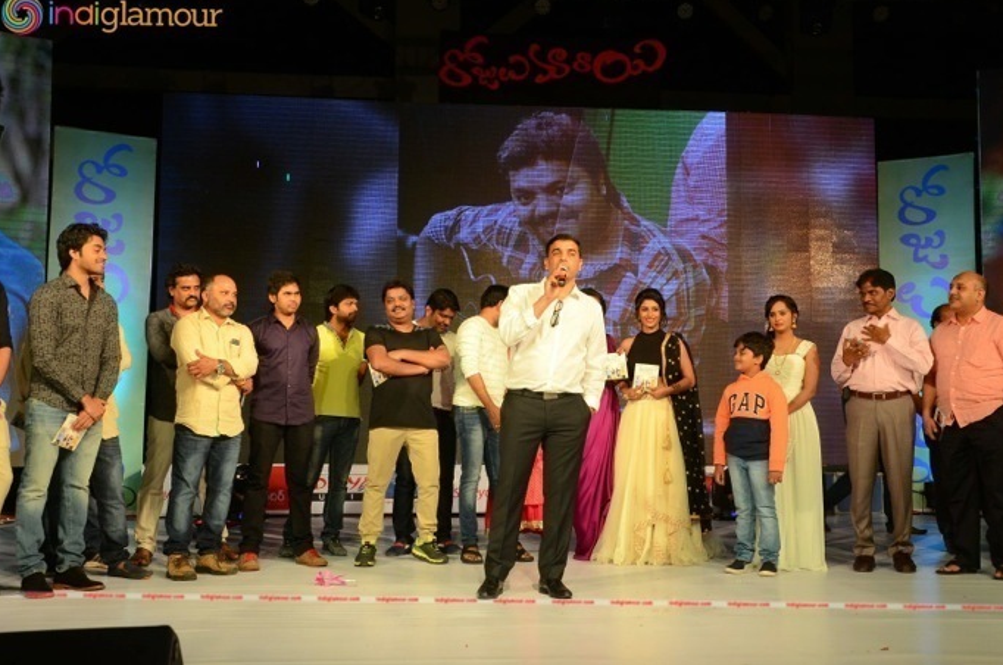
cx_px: 513
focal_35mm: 39
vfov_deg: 34.5
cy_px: 332
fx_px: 1071
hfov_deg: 50.2
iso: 1000
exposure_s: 1/125
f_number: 6.3
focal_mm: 25
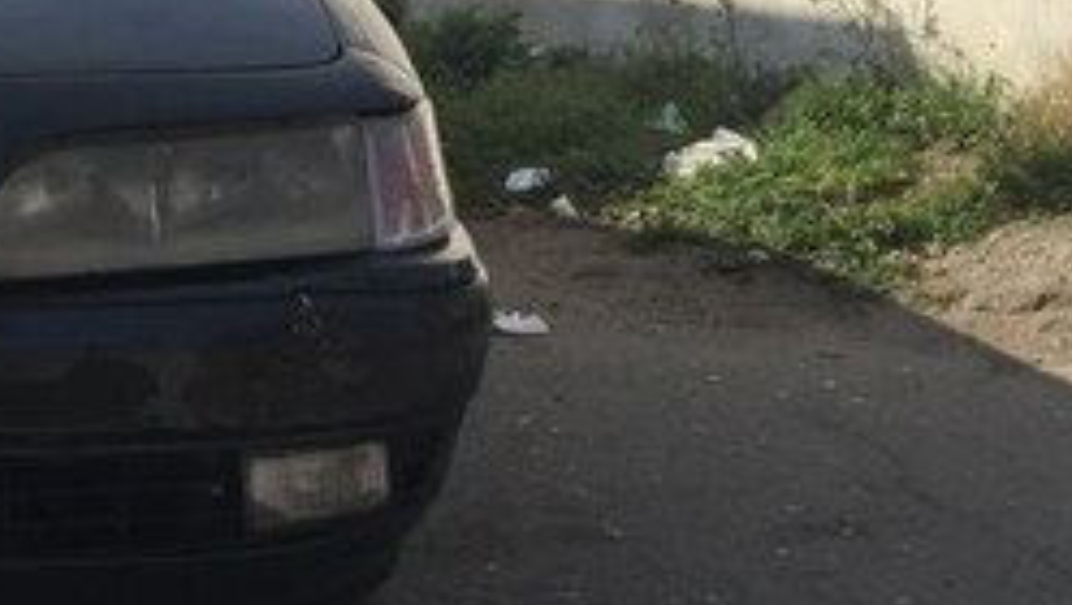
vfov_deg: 14.1
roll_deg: -0.9
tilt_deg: -3.7
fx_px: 2390
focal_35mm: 84
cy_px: -84
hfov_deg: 23.1
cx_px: -229
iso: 32
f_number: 2.2
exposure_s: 1/2639
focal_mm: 4.15
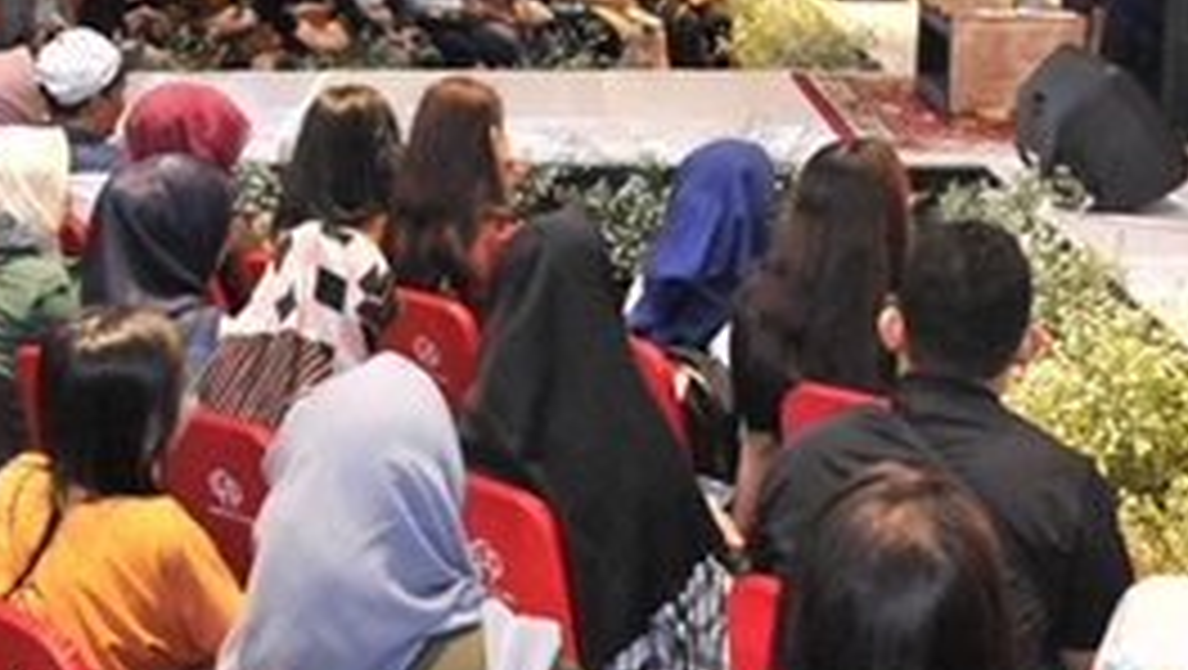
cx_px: 504
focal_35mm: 133
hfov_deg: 16.1
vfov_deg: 9.1
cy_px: 416
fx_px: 4193
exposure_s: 1/100
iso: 1600
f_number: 5.6
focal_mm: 32
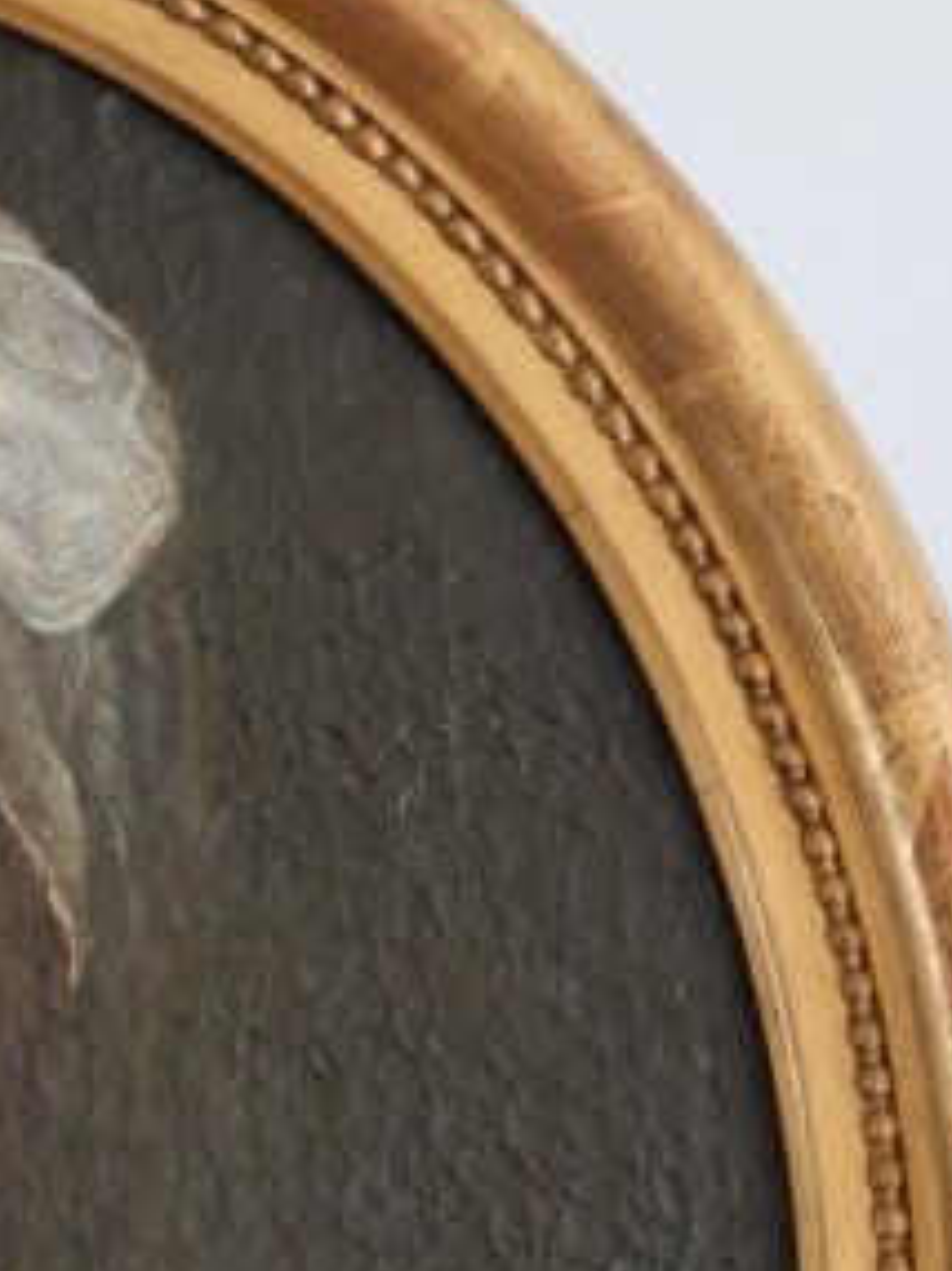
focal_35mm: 252
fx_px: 9254
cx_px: -467
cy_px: 1329
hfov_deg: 5.8
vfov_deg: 7.8
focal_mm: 30
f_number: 2.8
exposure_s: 1/60
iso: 800
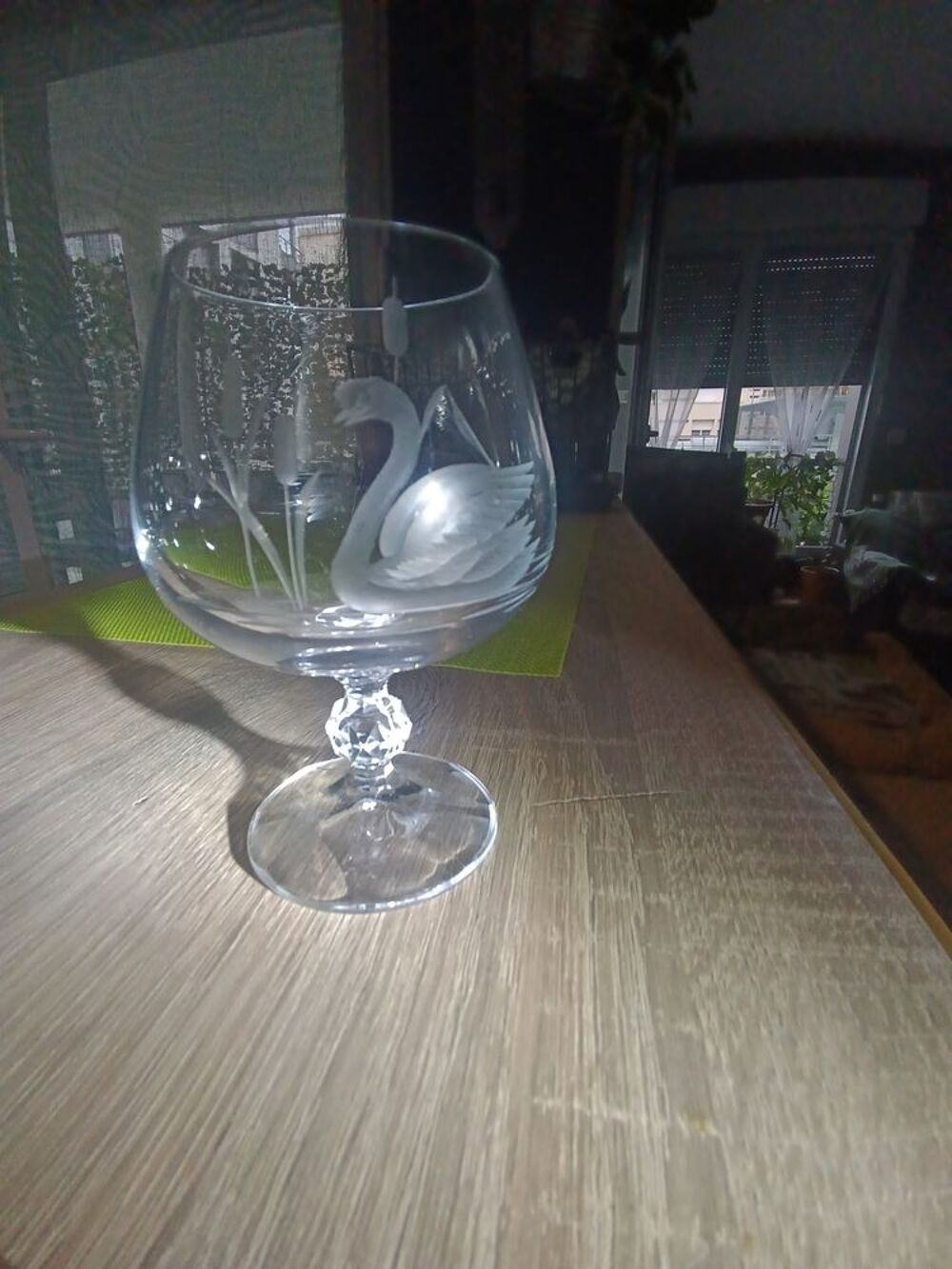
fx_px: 587
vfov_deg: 94.5
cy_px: 634
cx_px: 476
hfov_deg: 78.1
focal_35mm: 16
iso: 179
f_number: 2.2
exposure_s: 1/100
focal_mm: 1.66
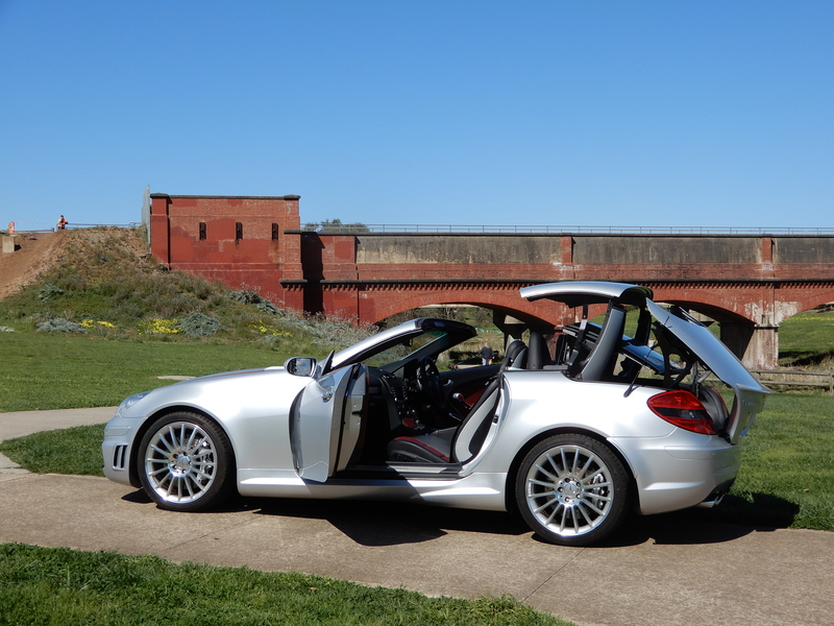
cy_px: 313
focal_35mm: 50
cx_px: 417
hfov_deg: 38.2
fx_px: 1205
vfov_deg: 29.1
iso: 80
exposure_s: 1/1000
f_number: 4
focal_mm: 8.9
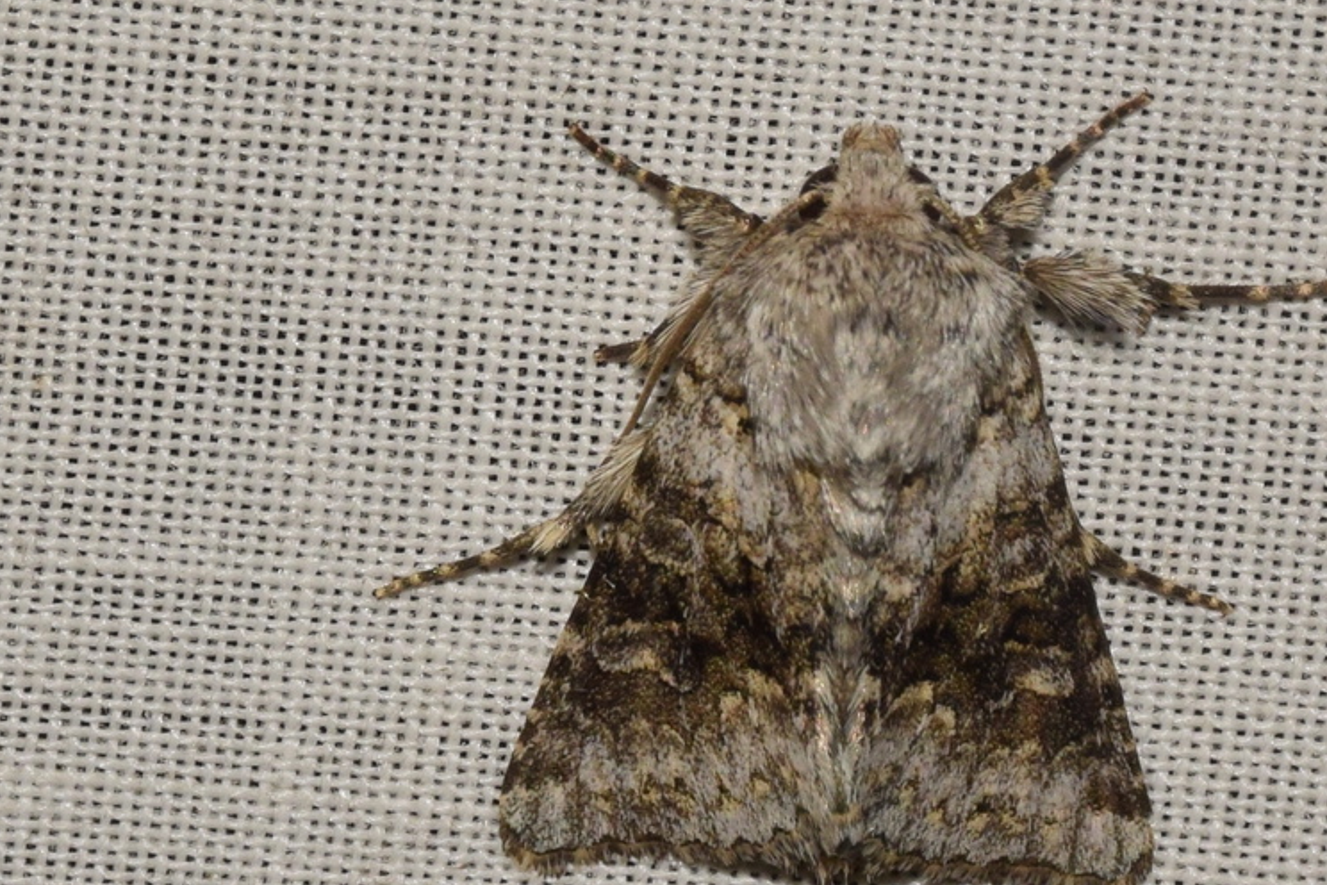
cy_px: 471
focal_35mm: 271
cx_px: 767
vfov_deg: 5.1
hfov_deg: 7.6
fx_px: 9989
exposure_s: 1/200
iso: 400
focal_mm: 140
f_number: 14
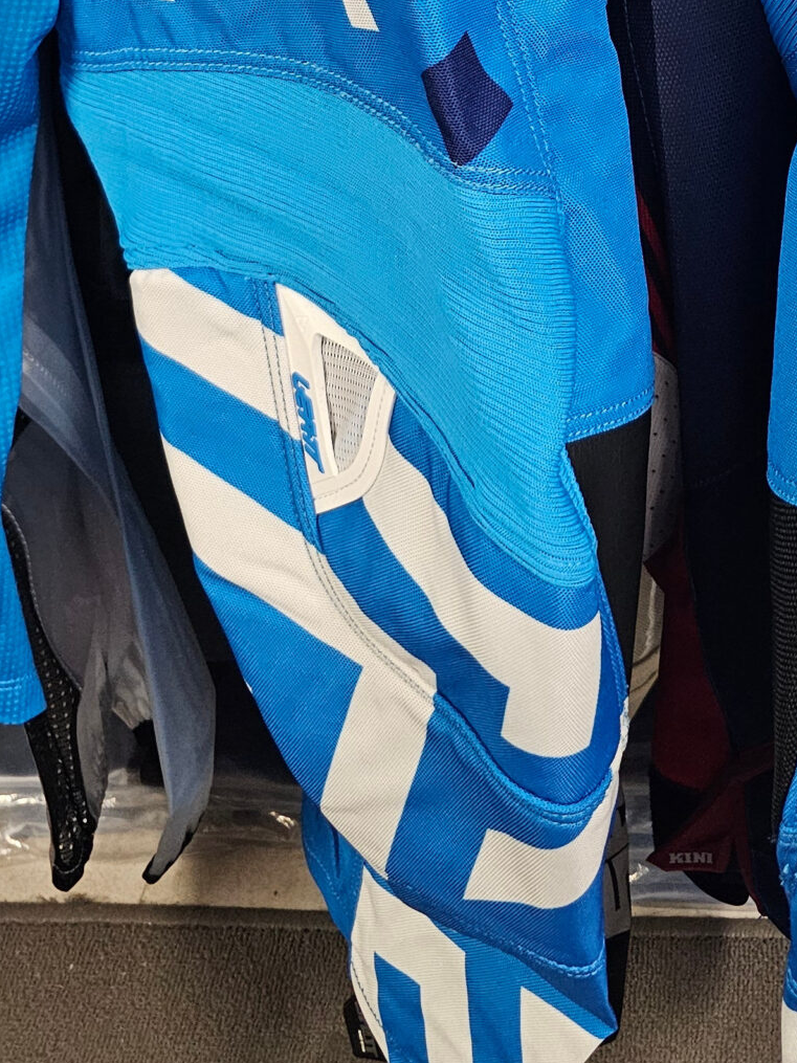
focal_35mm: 58
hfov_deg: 24.6
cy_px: -179
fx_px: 1781
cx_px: 703
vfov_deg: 29.2
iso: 800
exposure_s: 1/100
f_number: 1.7
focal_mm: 6.3
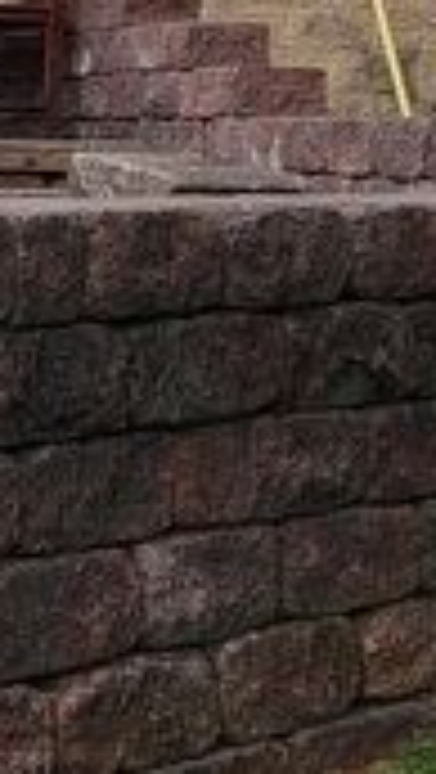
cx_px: -553
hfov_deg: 8.5
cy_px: -72
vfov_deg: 15.8
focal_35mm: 132
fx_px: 2708
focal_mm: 5.4
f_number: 1.8
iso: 40
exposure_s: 1/2240
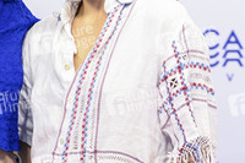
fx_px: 1149
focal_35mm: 169
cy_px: 10
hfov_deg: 12.1
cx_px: 31
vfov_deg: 8.1
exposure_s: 1/125
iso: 500
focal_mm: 75
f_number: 4
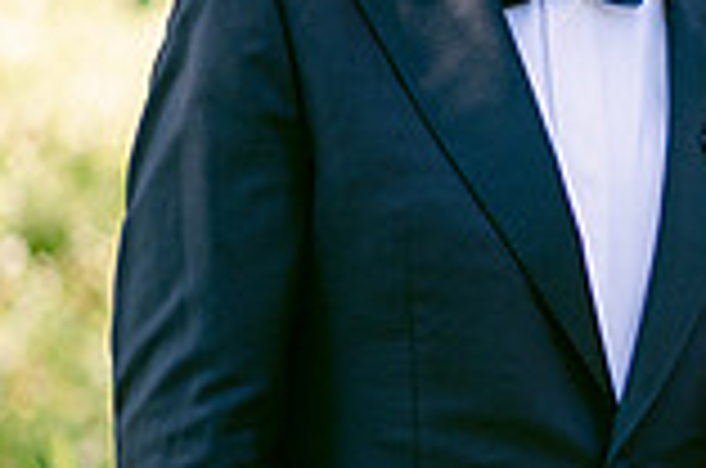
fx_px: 6165
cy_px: 178
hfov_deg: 6.5
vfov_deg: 4.3
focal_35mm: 315
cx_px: 1115
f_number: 1.8
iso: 80
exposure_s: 1/400
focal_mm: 85
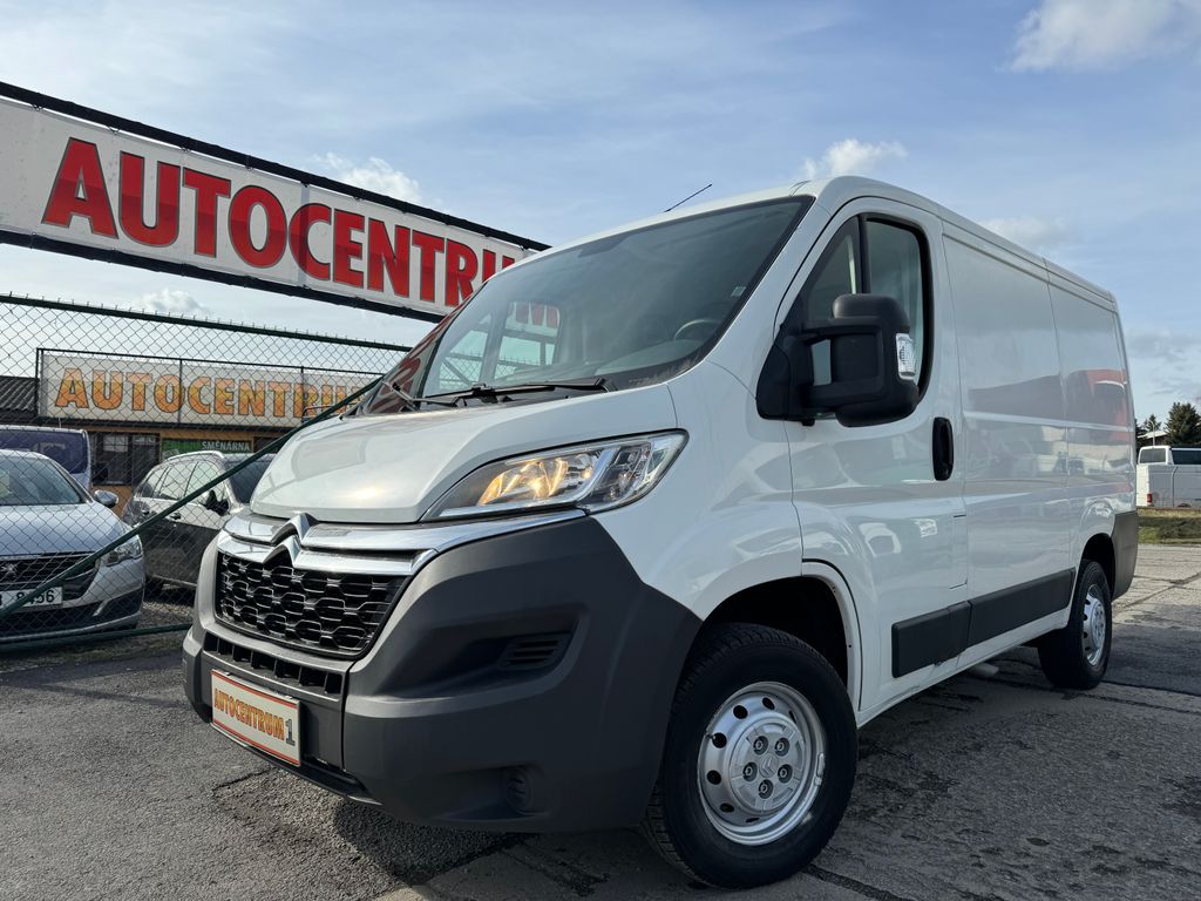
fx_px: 833
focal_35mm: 24
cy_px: 450
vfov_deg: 56.8
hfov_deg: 71.6
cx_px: 600
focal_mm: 6.86
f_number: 1.78
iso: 80
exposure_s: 1/5348
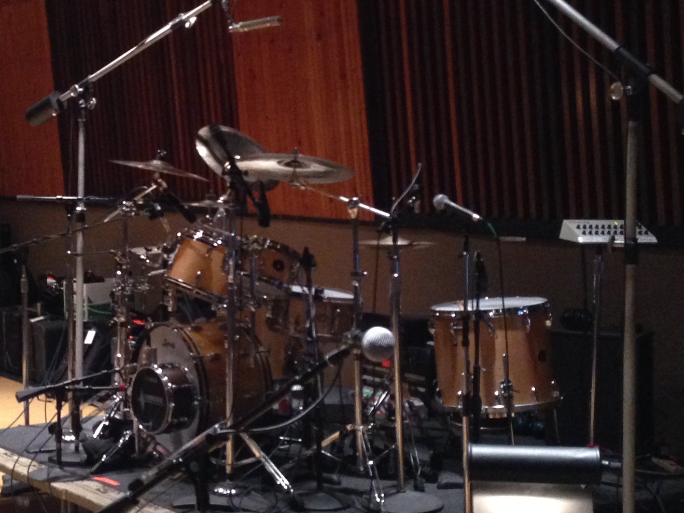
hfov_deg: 25.2
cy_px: 208
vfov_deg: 19.4
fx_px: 1502
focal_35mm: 76
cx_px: 135
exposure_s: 1/20
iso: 400
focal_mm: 4.12
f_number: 2.4
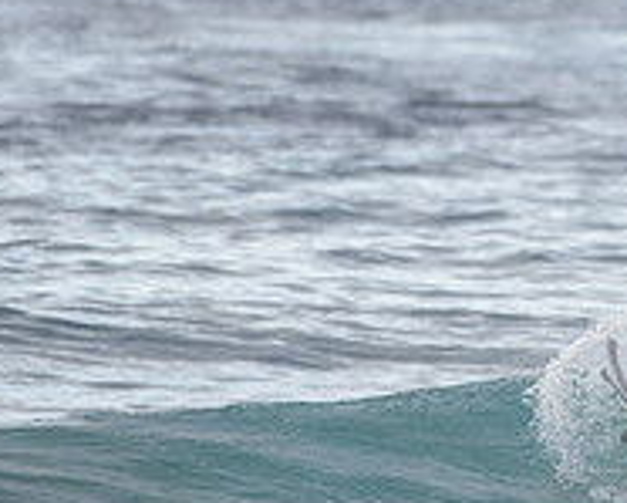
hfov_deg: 1.1
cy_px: 211
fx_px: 33513
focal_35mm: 1805
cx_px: 727
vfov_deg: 0.9
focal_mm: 500
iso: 400
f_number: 5.6
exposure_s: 1/1000
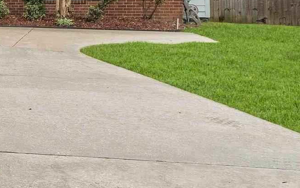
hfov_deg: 22.8
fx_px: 531
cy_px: -18
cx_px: -197
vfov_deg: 19.2
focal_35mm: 65
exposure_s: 1/500
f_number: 13
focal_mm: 14
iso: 800
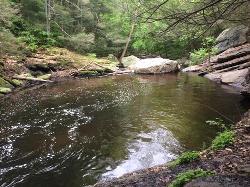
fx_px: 209
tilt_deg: -13.1
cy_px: 94
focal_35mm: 29
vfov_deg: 48.2
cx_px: 125
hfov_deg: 61.7
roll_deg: +2.8
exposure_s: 1/120
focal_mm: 4.15
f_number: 2.2
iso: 64
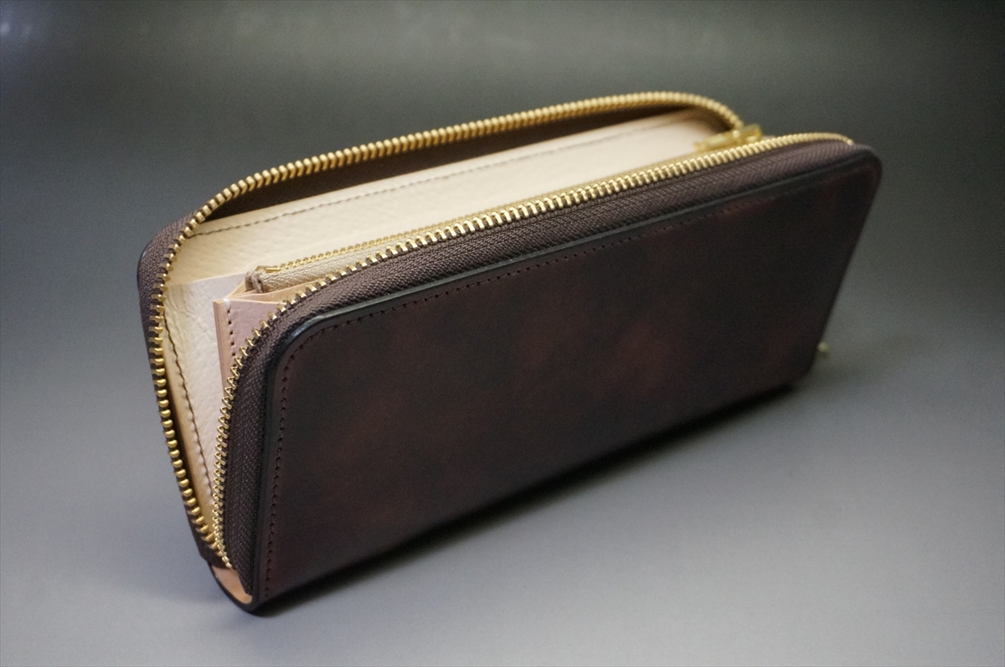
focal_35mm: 51
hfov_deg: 38.9
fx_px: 1421
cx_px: 502
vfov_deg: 26.4
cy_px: 334
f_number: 5
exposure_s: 1/160
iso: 2500
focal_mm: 34
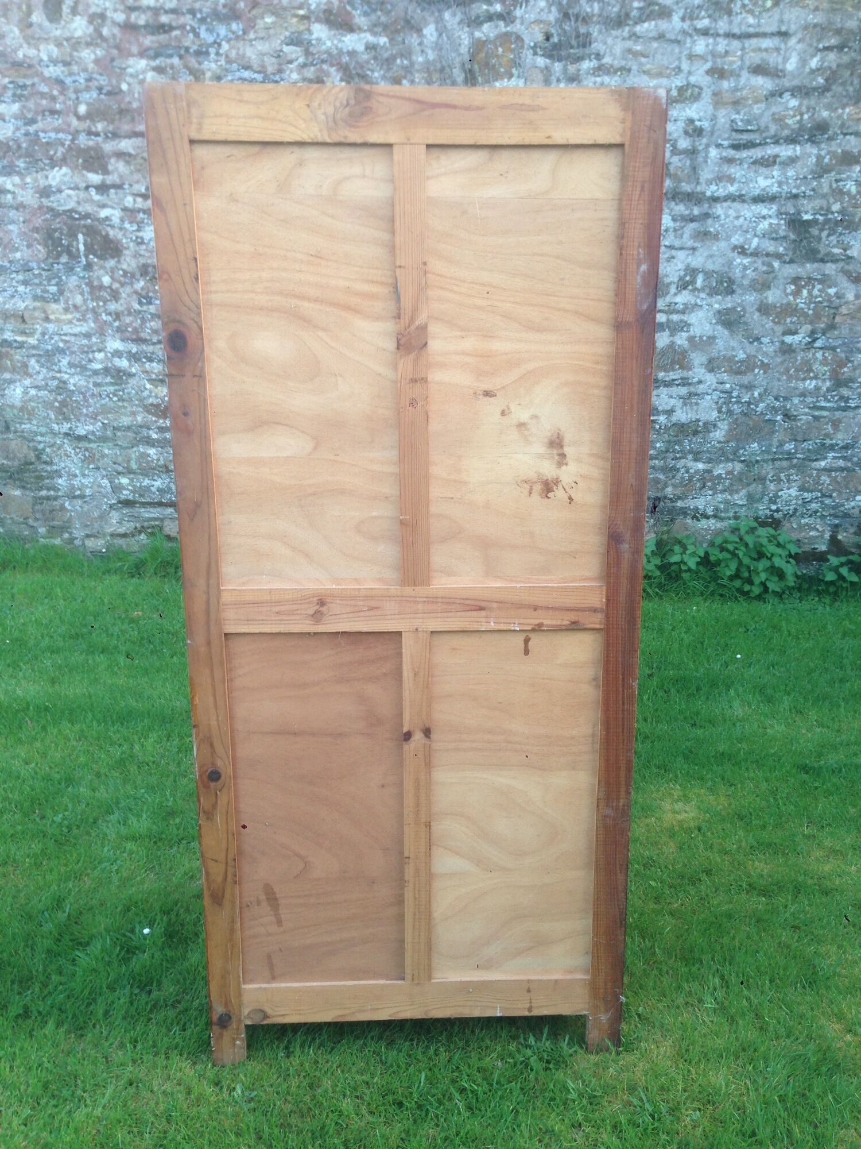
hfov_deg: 42.9
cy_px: 574
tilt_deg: -15.1
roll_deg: +1.7
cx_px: 430
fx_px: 1094
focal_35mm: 33
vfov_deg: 55.4
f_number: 2.4
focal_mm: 4.12
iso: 50
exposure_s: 1/120
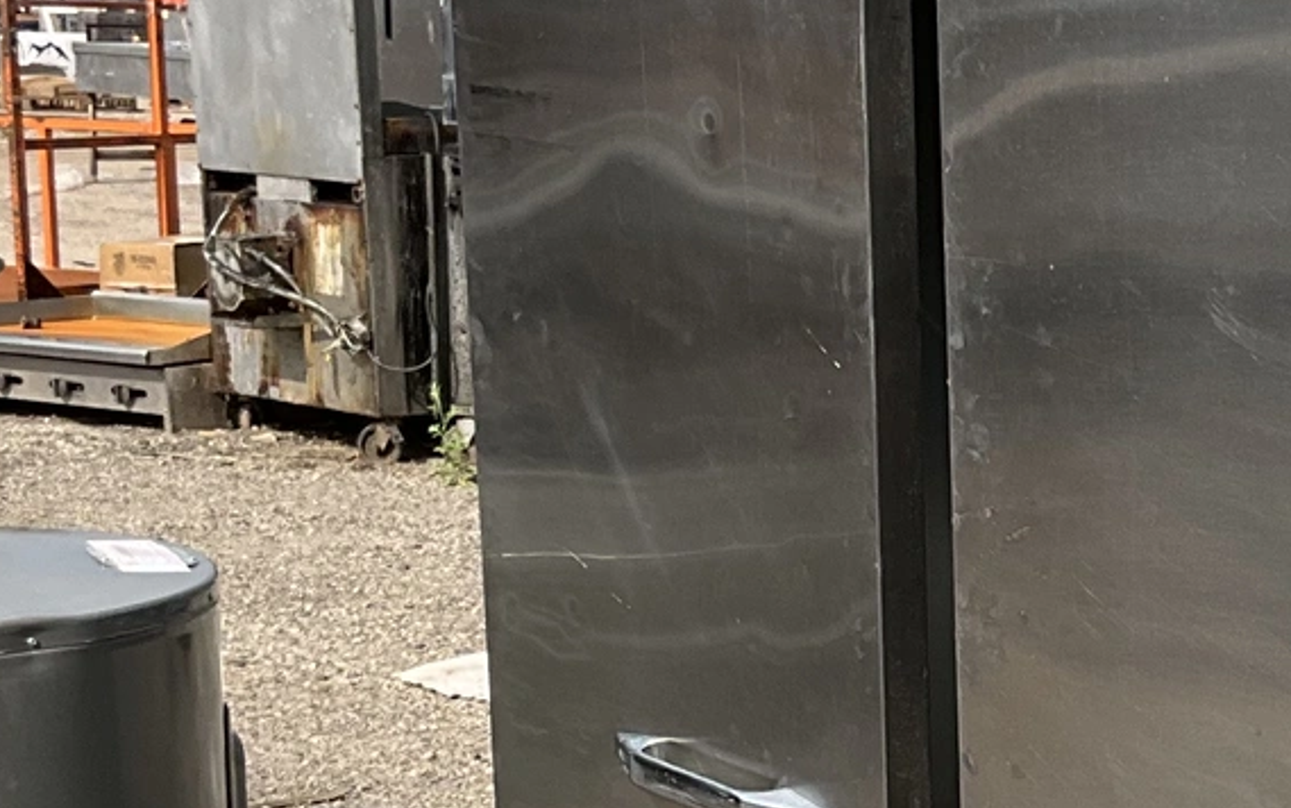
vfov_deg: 12.1
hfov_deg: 18.4
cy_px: 681
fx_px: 3801
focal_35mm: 108
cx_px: 1473
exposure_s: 1/1730
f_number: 1.8
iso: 25
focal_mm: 3
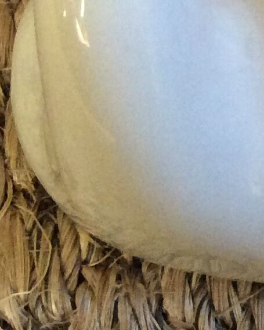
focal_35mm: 142
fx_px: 1387
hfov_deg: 9.4
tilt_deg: -78.8
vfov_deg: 13.3
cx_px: 678
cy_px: -52
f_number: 2.4
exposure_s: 1/25
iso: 160
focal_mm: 3.3
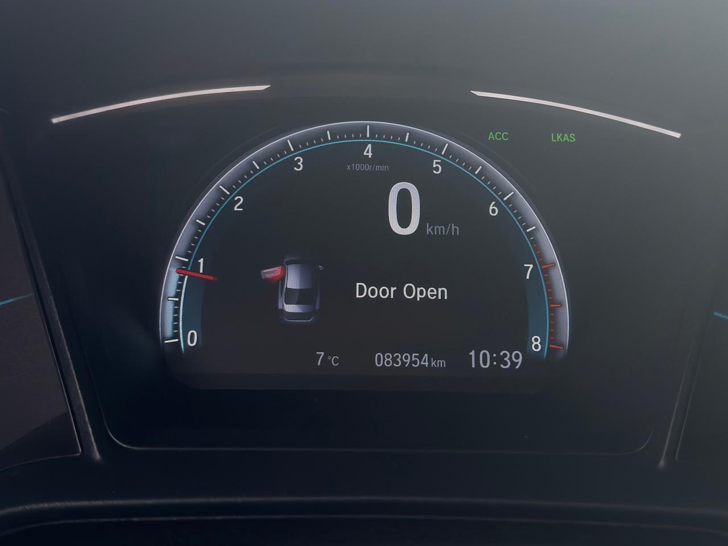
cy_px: 273
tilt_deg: -15.9
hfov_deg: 71.6
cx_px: 364
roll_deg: -2.5
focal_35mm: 24
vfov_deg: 56.8
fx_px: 505
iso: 100
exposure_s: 1/400
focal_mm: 6.76
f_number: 1.78
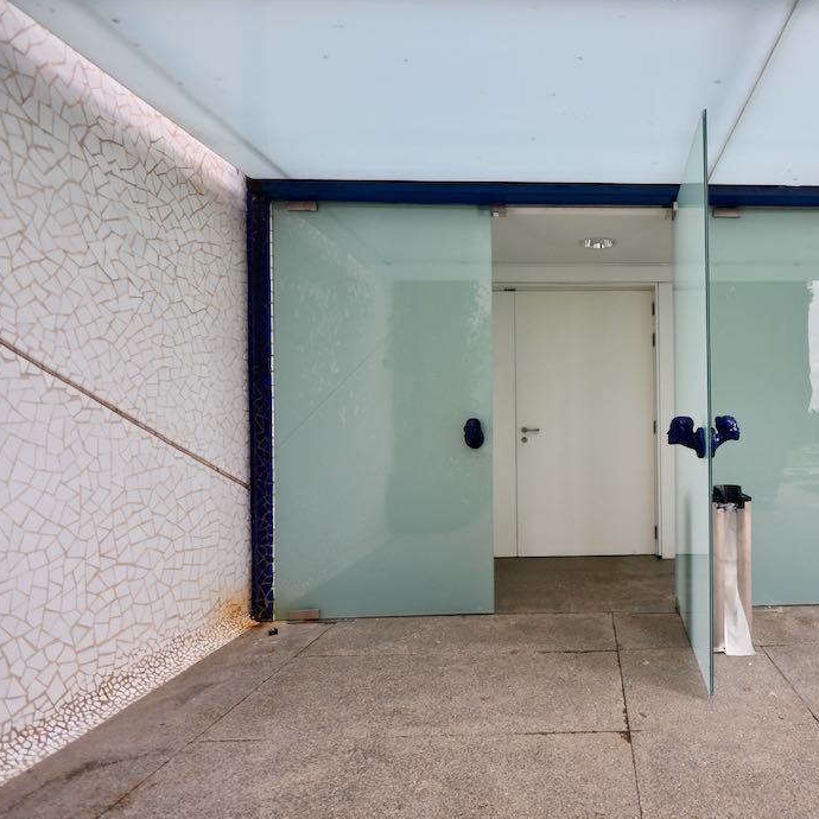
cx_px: 618
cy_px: 420
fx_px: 535
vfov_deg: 74.8
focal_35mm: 20
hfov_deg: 69.7
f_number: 4
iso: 450
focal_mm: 10
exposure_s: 1/250
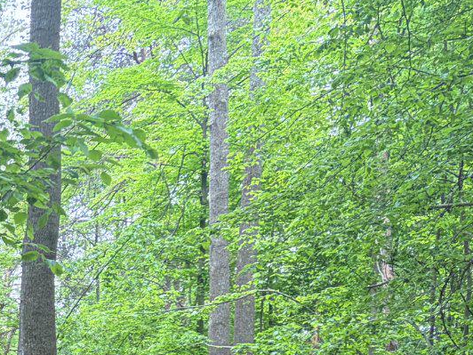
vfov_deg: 13.7
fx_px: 1366
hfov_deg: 16.2
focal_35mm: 100
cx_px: -406
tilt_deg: +0.7
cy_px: 575
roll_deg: -2.1
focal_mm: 5.96
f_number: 1.6
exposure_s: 1/96
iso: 125
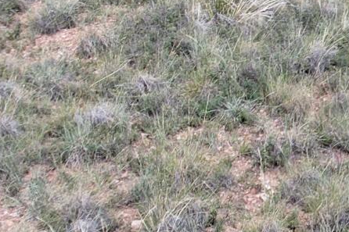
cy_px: -60
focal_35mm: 148
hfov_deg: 12.9
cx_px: 567
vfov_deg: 9.1
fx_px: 1434
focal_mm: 8.38
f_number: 2.8
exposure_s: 1/2000
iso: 100
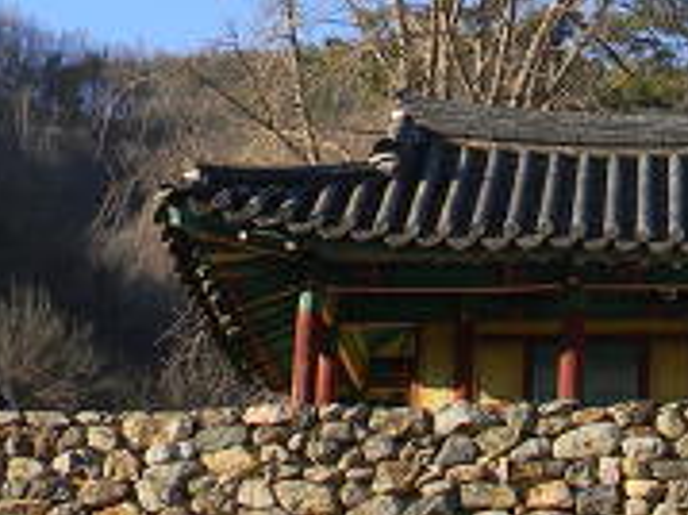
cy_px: 83
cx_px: 700
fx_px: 2801
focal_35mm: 141
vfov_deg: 10.5
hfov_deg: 13.8
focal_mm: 6.4
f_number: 3.7
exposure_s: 1/417
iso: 80
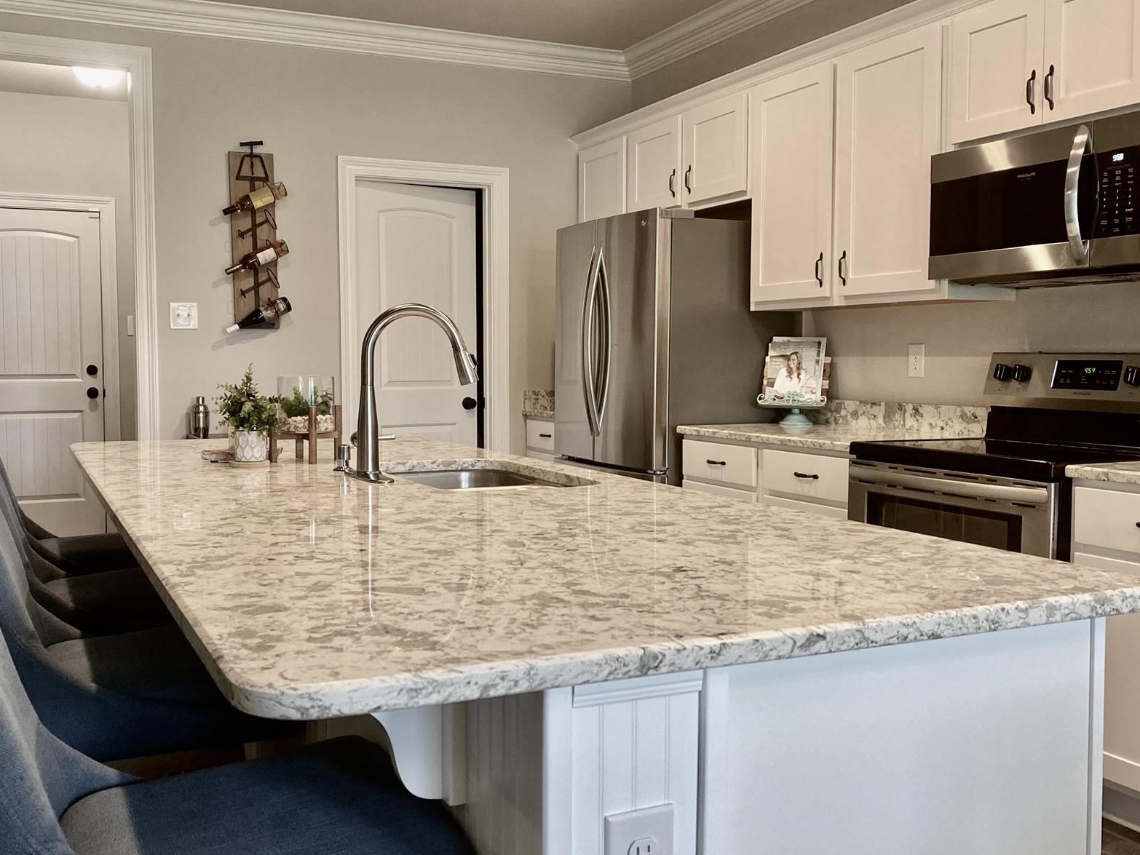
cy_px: 438
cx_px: 522
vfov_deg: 41.8
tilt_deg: -3.2
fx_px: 1120
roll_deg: +0.4
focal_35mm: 34
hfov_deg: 53.9
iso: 160
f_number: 1.8
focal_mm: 4.25
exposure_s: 1/60
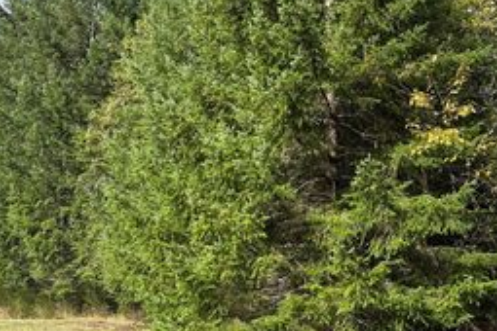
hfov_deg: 39.6
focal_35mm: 49
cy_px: 168
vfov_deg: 27.5
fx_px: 676
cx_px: 353
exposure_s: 1/1721
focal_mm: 6.86
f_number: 1.78
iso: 80
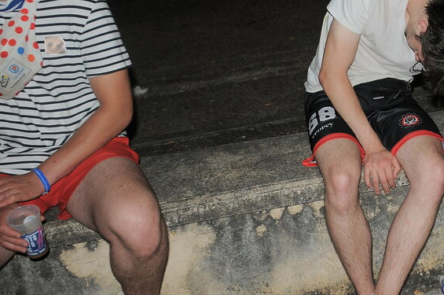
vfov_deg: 20.6
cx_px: 464
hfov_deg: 28.7
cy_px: 47
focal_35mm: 65
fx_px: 801
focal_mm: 20
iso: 200
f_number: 3.5
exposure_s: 1/60
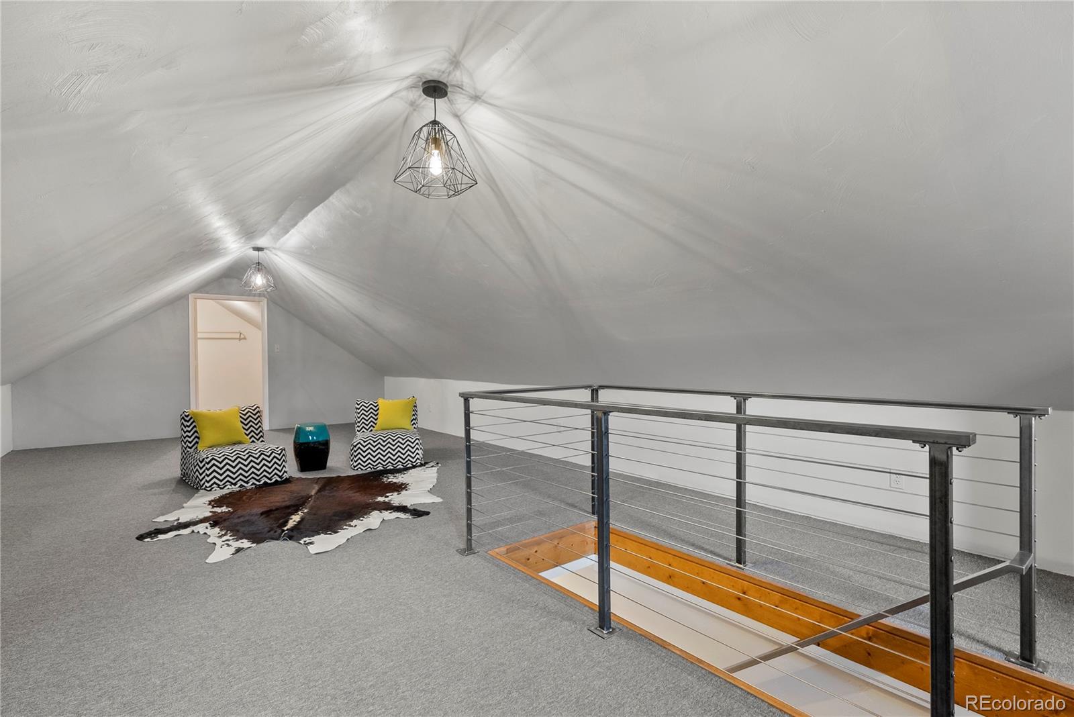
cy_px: 358
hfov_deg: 96.7
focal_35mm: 16
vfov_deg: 73.8
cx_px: 537
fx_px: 477
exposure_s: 1/1.25
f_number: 9
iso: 640
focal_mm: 16
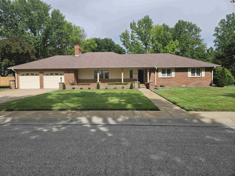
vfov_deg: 58.9
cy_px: 88
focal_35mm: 23
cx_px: 118
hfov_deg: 73.9
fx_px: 156
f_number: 1.8
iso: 25
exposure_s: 1/1989
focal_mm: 5.4
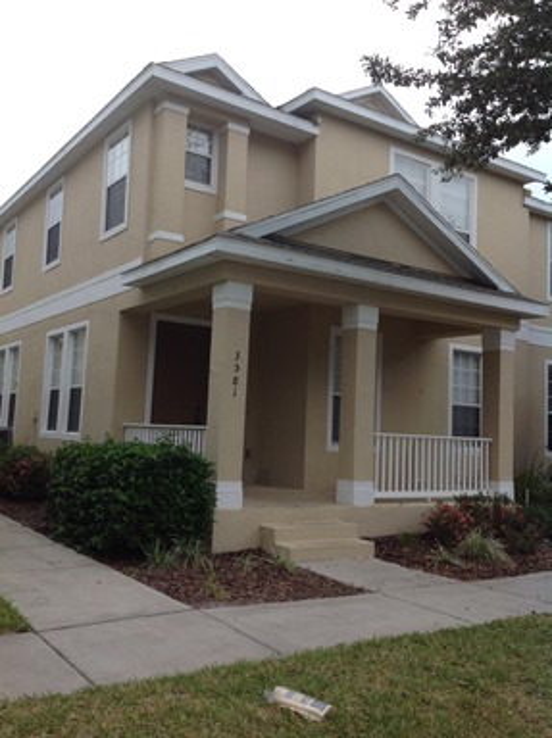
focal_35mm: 35
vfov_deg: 52.7
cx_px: 276
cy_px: 369
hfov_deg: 40.6
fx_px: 746
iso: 50
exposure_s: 1/355
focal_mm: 4.28
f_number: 2.4
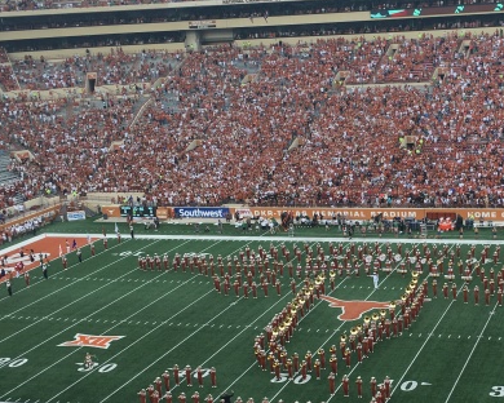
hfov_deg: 31.5
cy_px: 256
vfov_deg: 26.1
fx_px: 865
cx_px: 412
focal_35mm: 58
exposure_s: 1/343
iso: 25
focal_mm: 4.15
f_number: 2.2
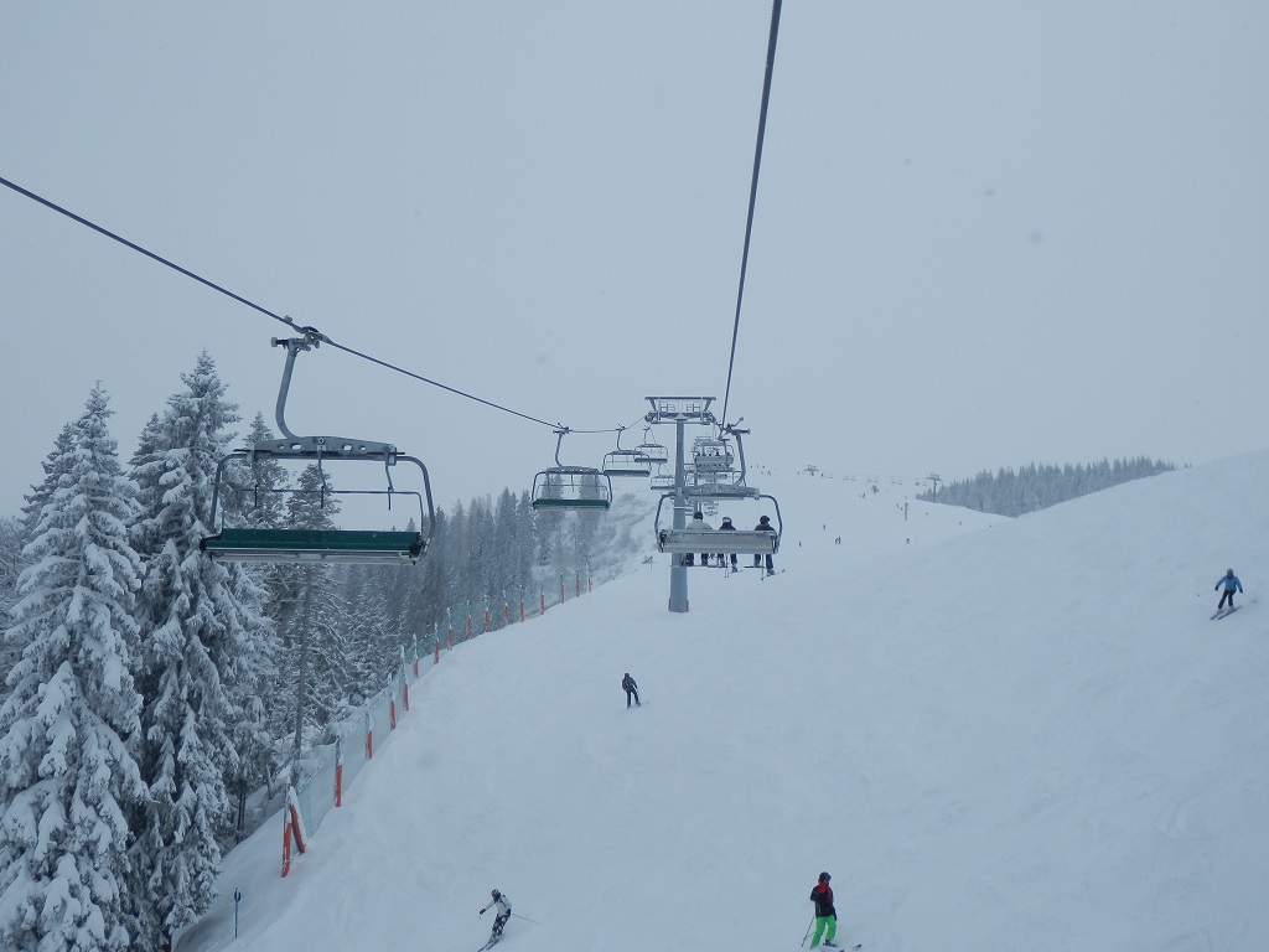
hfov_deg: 46.8
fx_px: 1466
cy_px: 476
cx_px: 634
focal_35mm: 40
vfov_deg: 36.0
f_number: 3.7
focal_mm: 7.3
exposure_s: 1/640
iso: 80
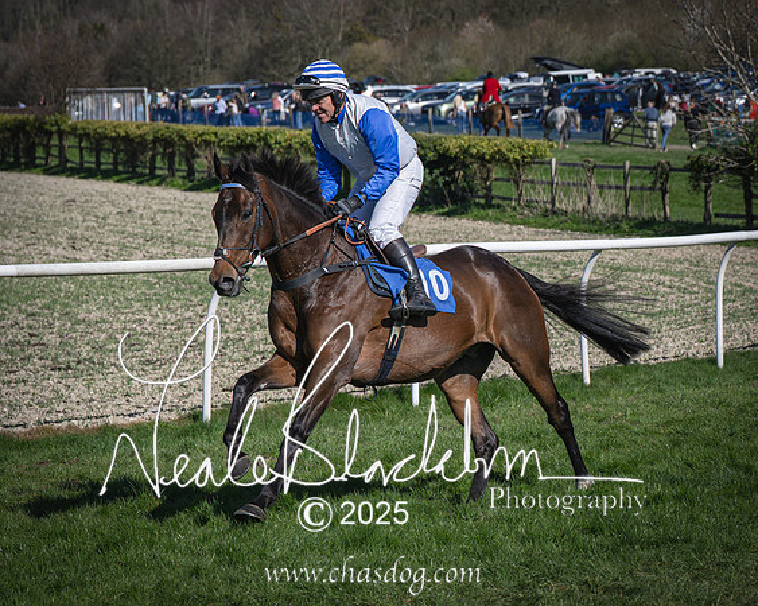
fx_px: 3619
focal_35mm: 161
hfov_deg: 12.0
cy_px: 330
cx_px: 445
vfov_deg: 9.6
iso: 200
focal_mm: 70
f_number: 4
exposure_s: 1/3200
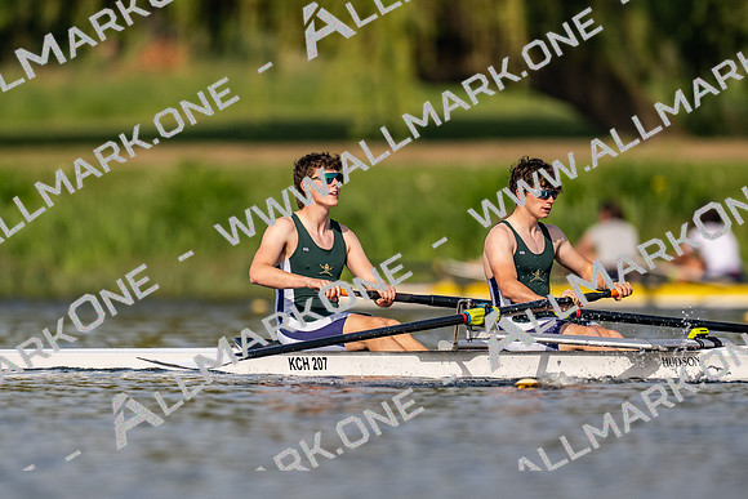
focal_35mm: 900
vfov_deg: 1.5
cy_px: 250
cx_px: 374
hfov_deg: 2.3
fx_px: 18713
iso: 220
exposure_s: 1/2500
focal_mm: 600
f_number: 4
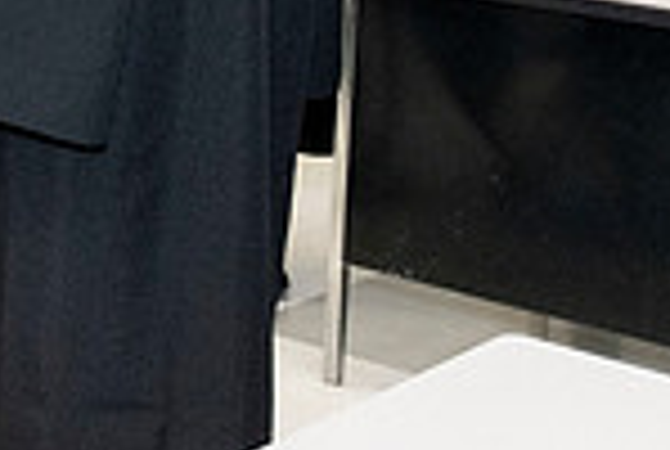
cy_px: -178
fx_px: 2536
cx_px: -558
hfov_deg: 13.4
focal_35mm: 136
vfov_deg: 9.9
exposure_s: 1/200
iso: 6400
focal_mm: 35
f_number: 8
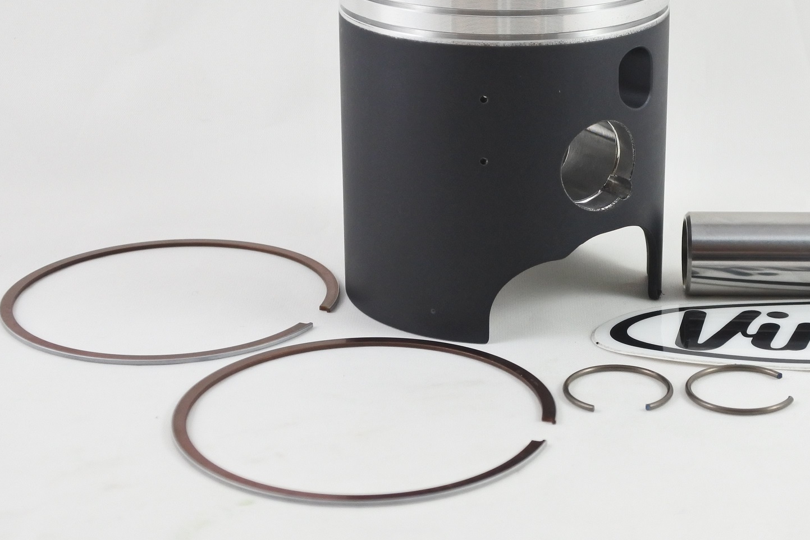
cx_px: 552
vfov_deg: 21.8
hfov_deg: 32.1
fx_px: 1395
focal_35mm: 62
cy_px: 181
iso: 560
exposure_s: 1/125
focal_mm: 16.1
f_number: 4.5
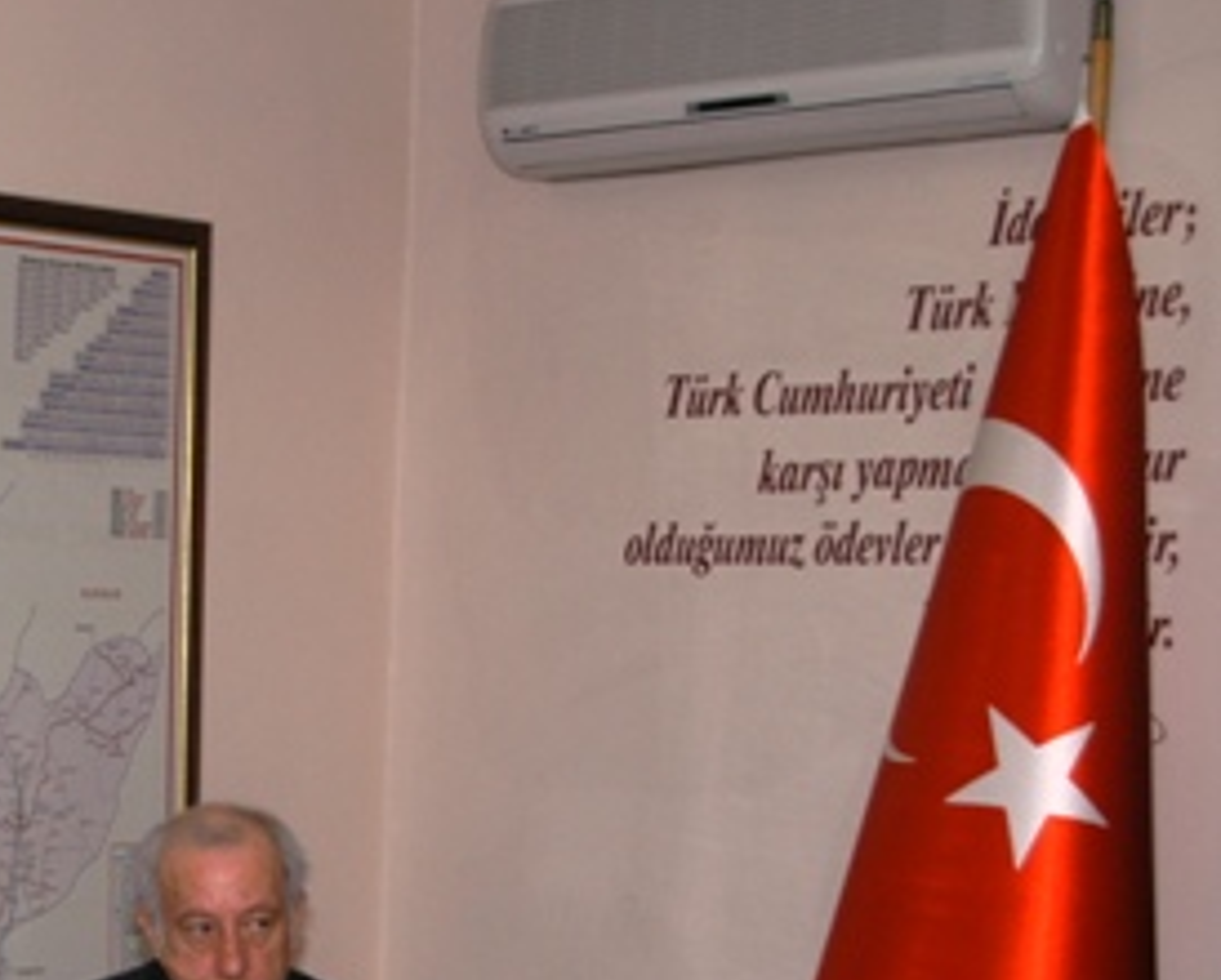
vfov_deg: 14.6
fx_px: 3800
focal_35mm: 105
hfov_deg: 18.0
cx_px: 152
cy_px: 873
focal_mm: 32
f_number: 5
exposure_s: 1/60
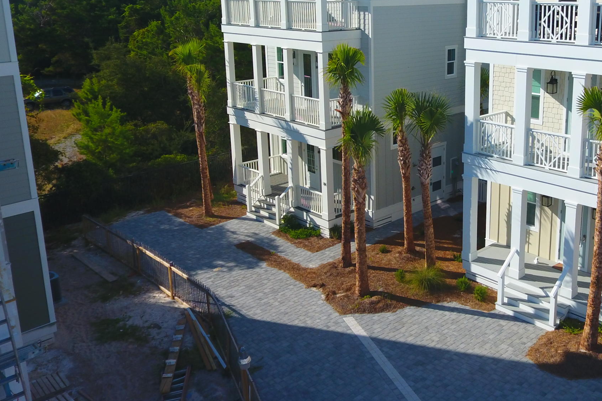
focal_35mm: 37
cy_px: 139
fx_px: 619
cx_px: 403
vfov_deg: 35.6
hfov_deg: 50.9
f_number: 2.8
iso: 100
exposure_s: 1/370
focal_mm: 3.61
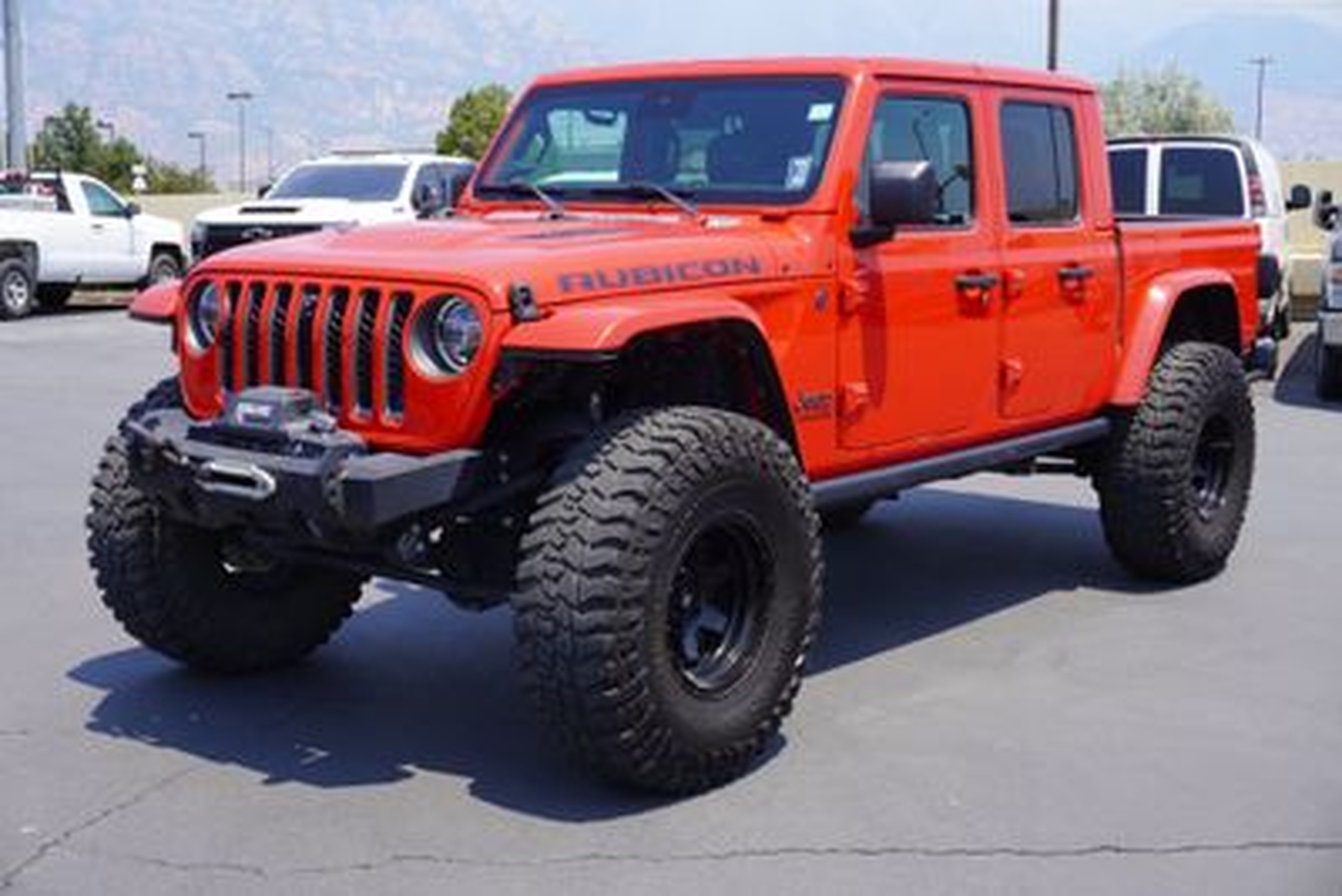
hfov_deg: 43.6
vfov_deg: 29.9
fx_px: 1678
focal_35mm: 45
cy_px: 448
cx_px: 671
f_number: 8
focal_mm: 30
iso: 100
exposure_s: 1/160
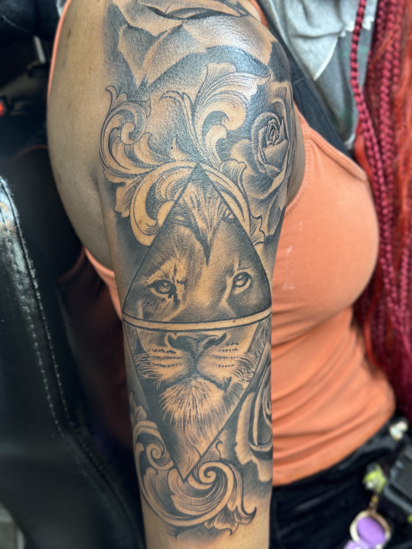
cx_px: 206
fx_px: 762
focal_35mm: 48
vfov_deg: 39.7
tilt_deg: -24.4
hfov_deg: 30.3
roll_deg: -7.2
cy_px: 274
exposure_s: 1/60
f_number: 1.78
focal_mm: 6.86
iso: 125
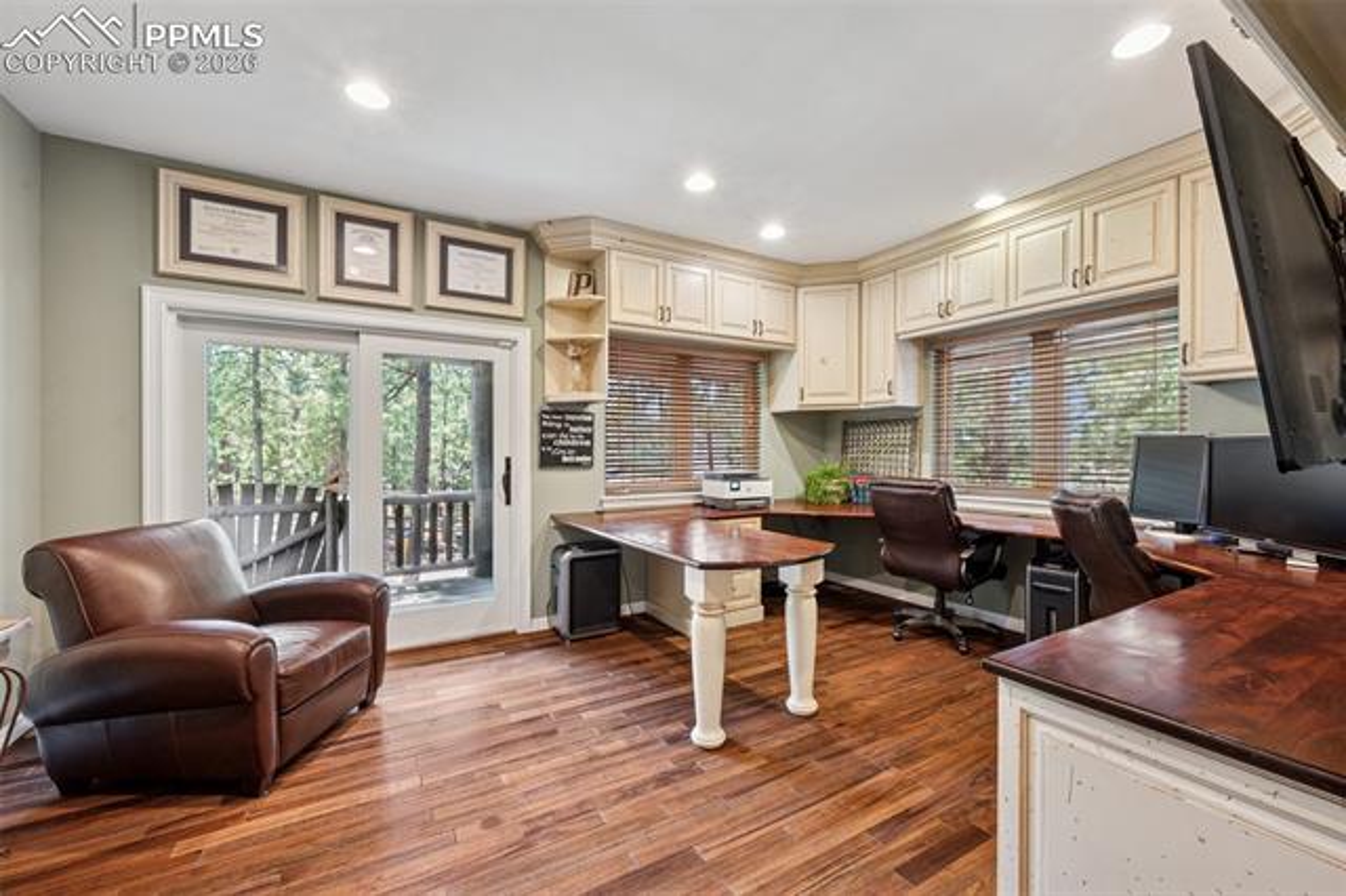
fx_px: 523
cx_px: 673
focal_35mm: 14
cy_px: 448
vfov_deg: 81.1
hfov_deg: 104.3
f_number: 11
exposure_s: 1.6
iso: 100
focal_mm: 14
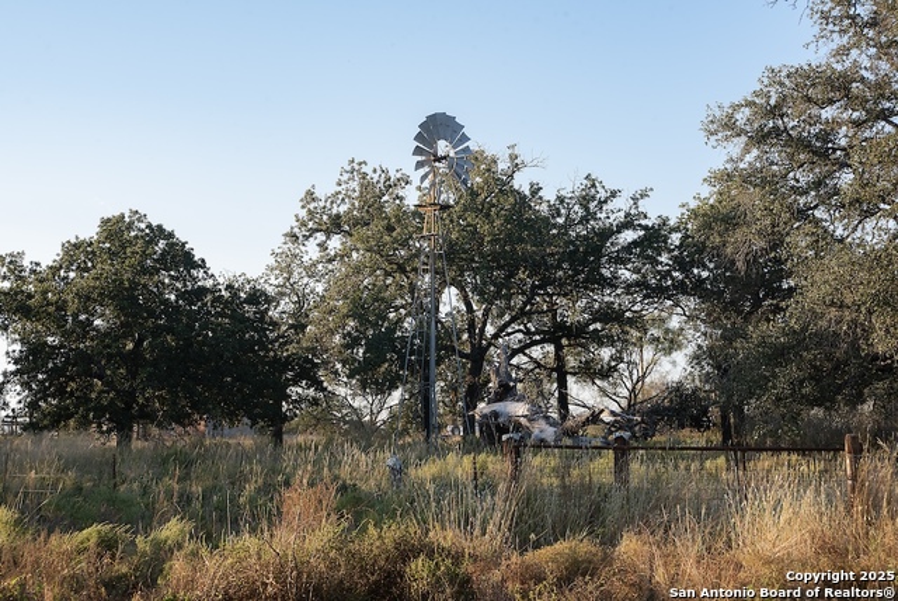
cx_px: 449
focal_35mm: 66
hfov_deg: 30.5
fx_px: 1648
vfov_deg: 20.7
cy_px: 300
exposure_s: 1/125
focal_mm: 66
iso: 400
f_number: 13
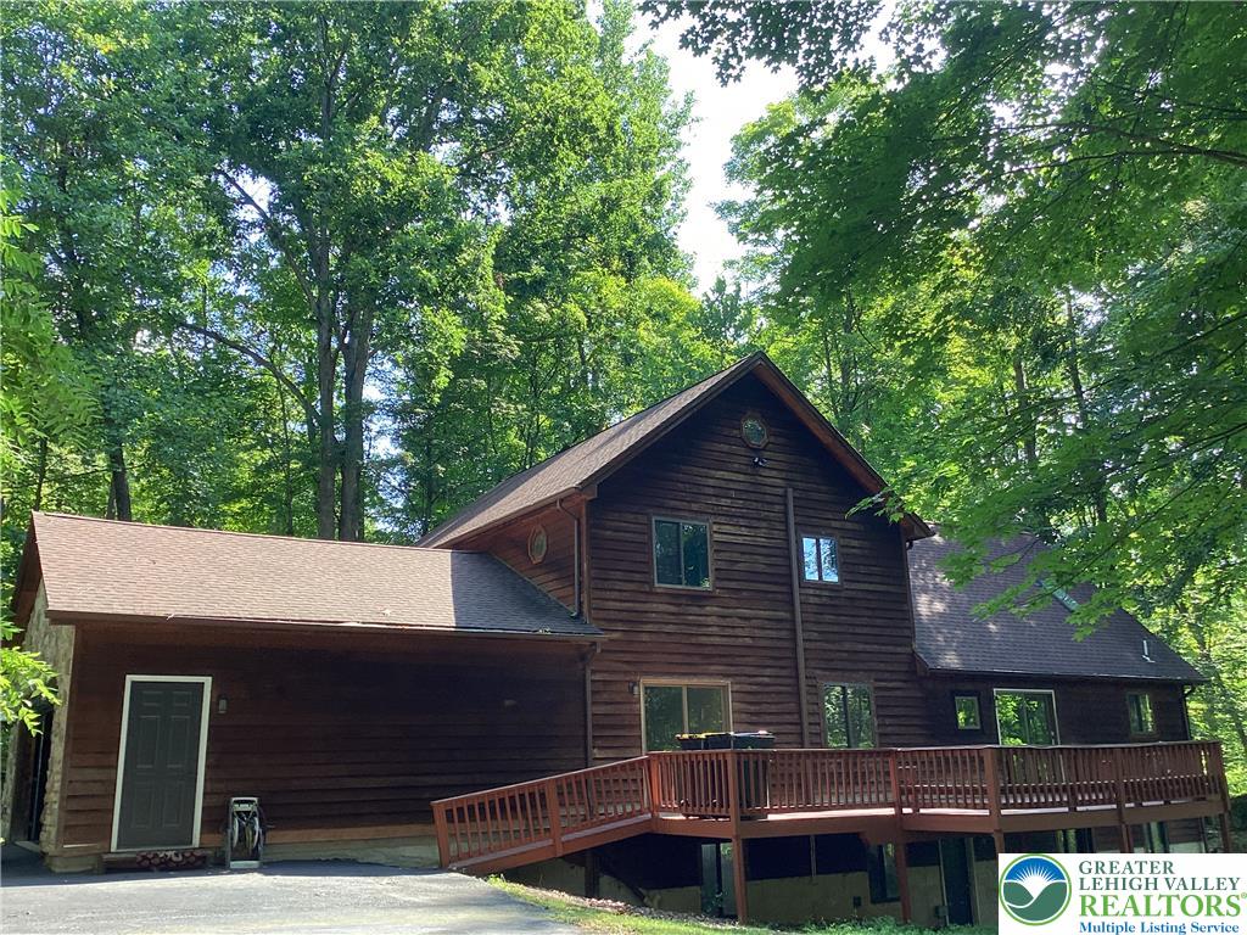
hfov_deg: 58.4
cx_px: 624
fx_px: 1117
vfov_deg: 45.4
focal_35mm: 31
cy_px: 468
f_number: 2.4
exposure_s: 1/100
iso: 40
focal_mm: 3.3
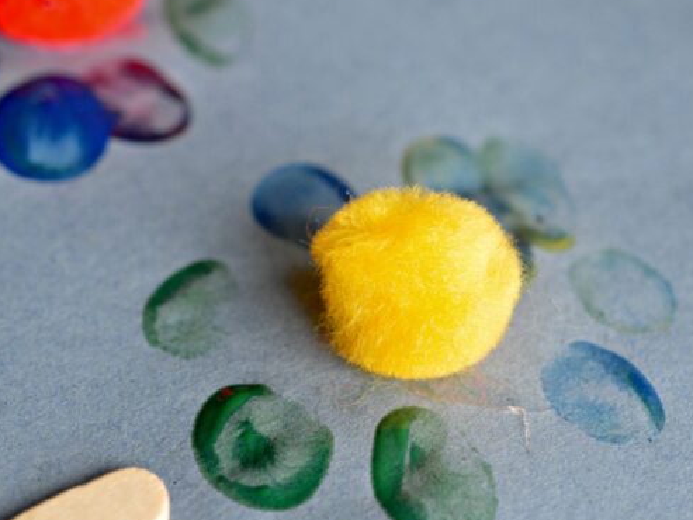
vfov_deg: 17.2
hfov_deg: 22.7
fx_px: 1722
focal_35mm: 86
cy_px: 323
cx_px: 283
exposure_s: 1/60
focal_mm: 40
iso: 400
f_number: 4
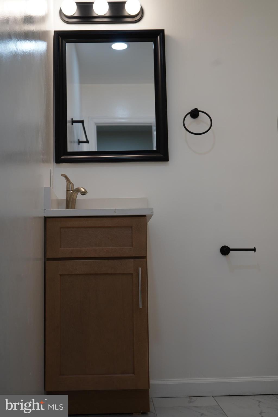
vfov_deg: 43.6
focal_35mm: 45
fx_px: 521
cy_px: 208
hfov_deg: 29.9
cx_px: 139
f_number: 4.5
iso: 500
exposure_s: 1/160
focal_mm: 45
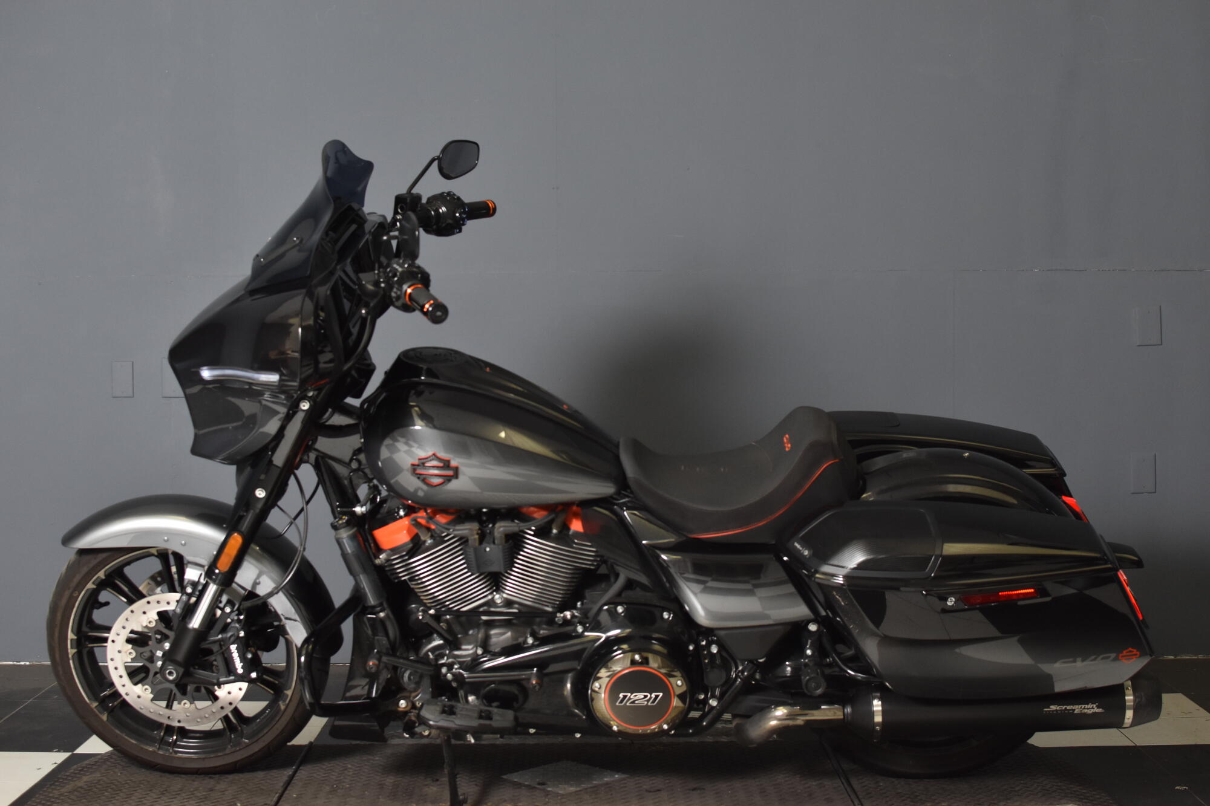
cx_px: 605
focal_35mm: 52
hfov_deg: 37.9
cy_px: 403
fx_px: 1764
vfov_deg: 25.7
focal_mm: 35
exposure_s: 1/160
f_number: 4.5
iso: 800
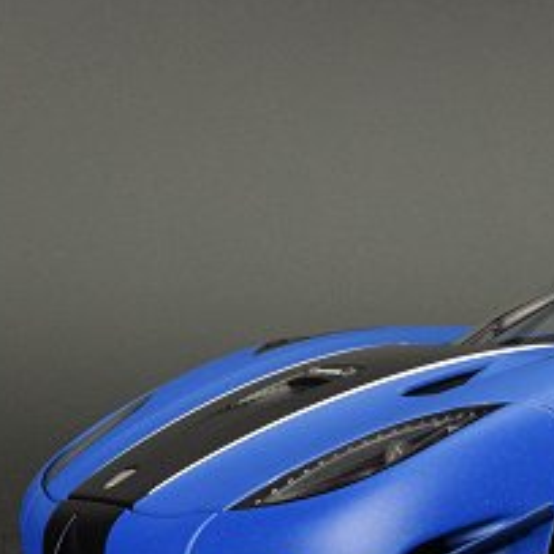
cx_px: 918
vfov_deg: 10.3
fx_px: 3078
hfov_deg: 9.9
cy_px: 441
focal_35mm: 170
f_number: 25
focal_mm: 34
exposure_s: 1/25
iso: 800
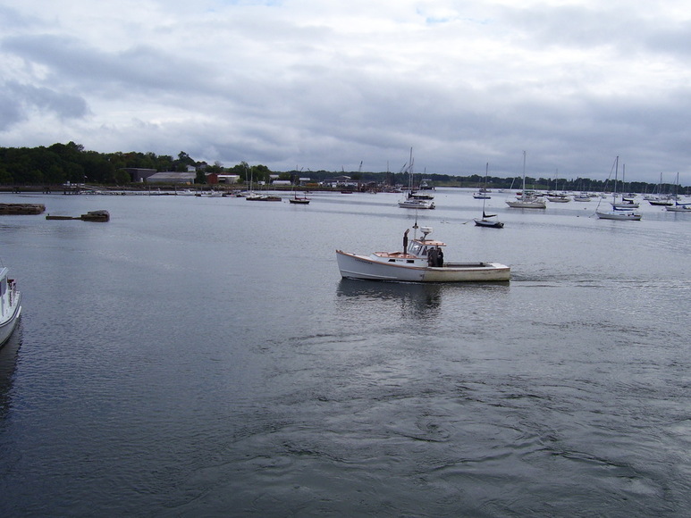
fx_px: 679
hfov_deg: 54.0
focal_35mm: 34
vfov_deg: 41.8
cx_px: 346
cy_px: 259
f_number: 4.8
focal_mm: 5.6
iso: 80
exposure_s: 1/500
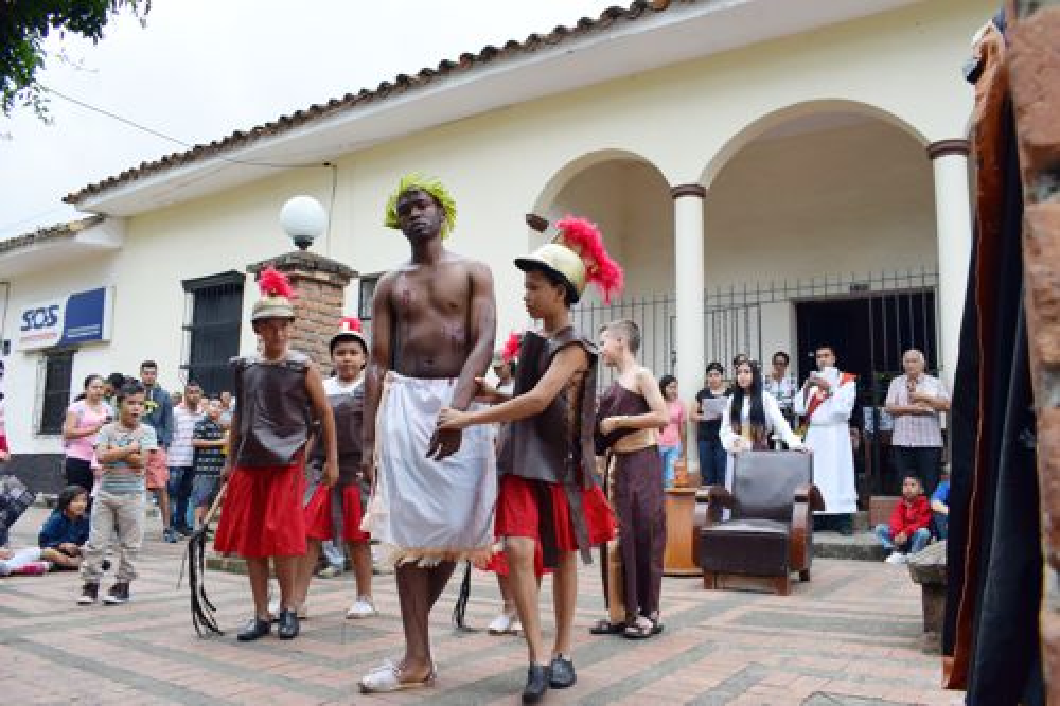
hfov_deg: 67.4
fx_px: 795
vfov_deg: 47.9
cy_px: 353
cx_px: 530
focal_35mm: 27
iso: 280
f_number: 8
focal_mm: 18
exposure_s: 1/250
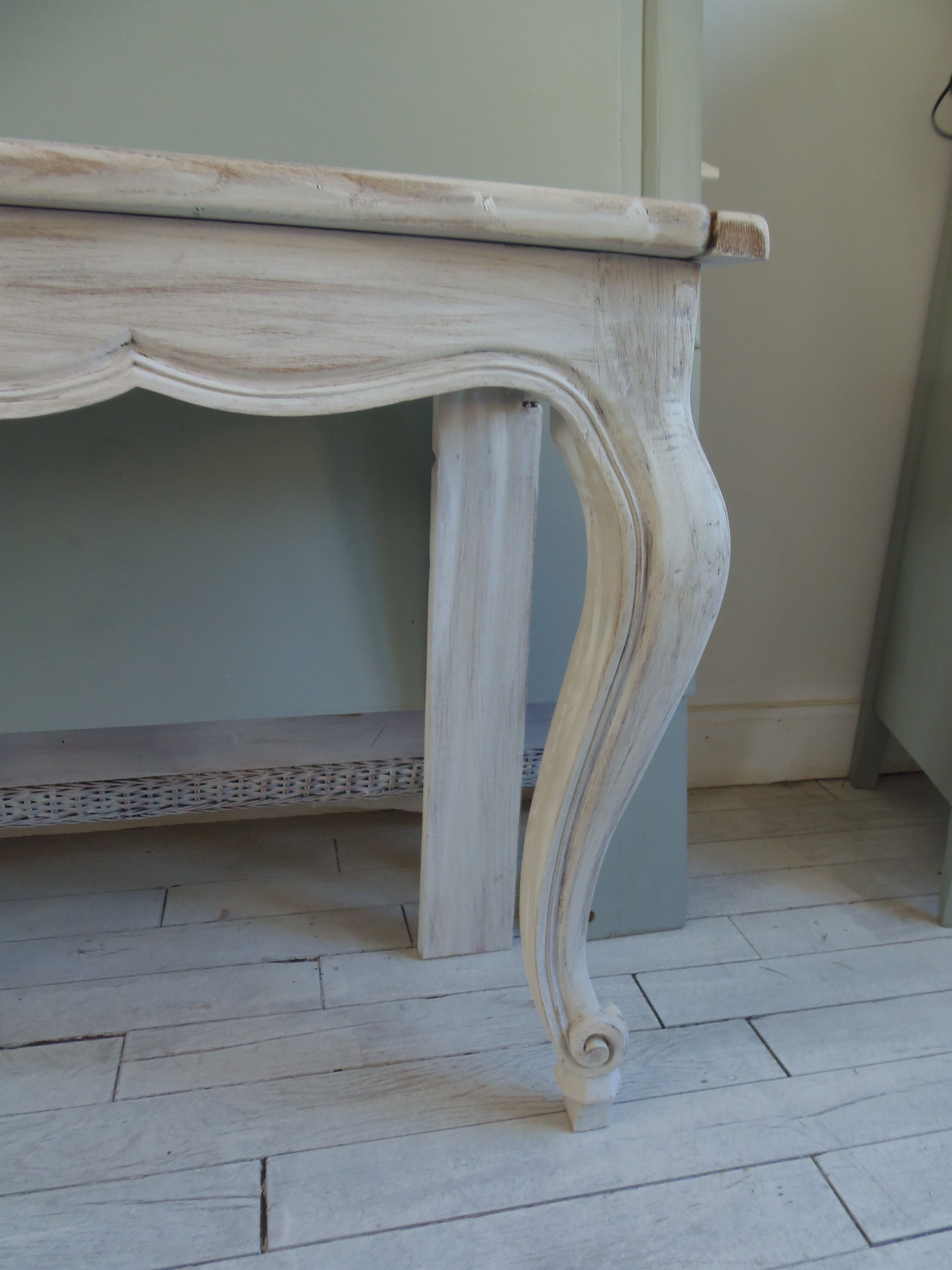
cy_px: 635
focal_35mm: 24
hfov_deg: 56.8
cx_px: 476
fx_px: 880
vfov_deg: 71.6
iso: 100
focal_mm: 4.3
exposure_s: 1/30
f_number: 2.9
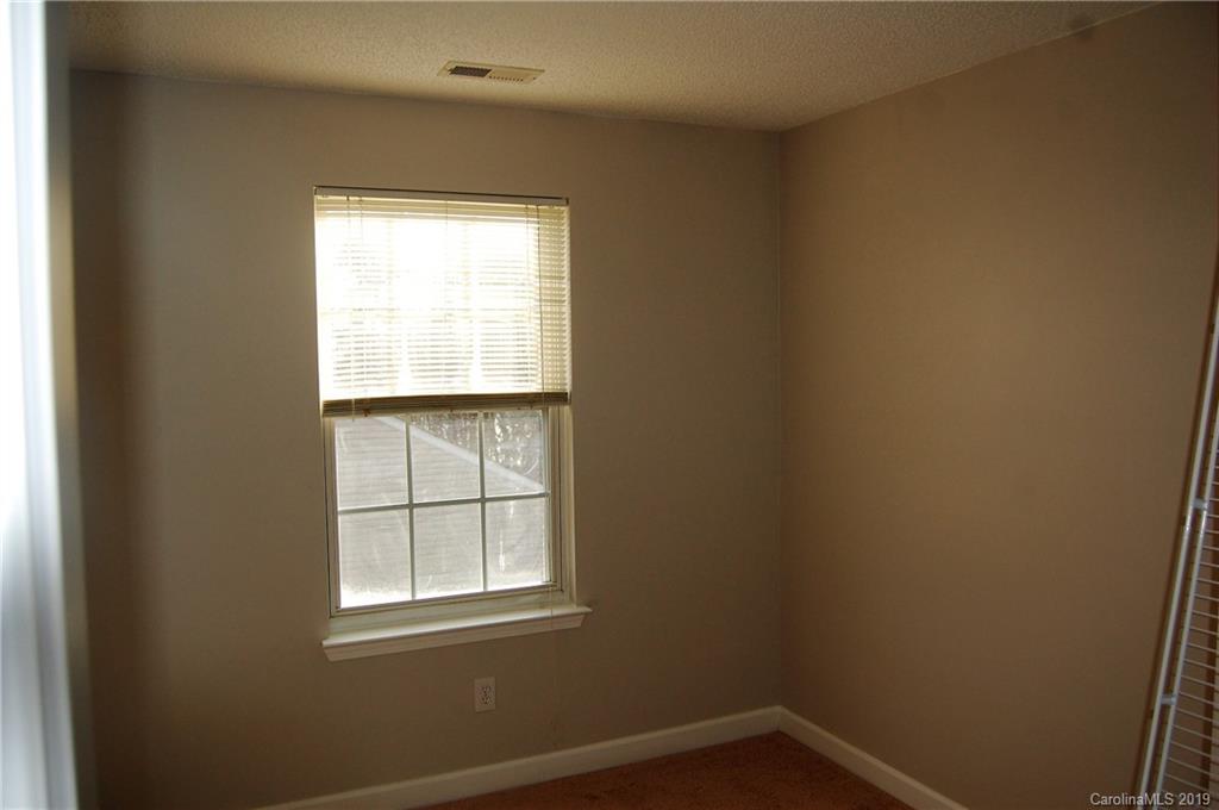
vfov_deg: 47.8
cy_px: 405
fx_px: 913
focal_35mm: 27
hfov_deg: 67.4
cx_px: 610
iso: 400
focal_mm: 18
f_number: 4
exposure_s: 1/500
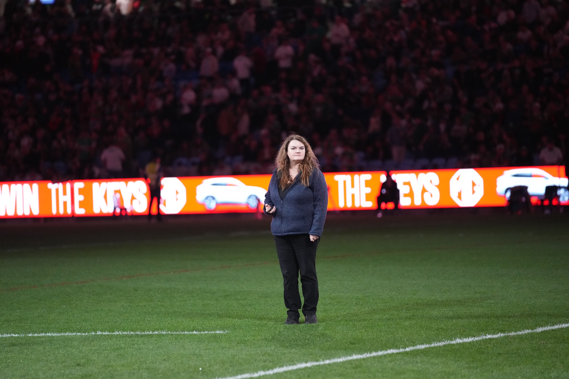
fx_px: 3161
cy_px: 190
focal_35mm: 200
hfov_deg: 10.3
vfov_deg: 6.9
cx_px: 284
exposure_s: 1/640
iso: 5000
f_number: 2.8
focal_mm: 200
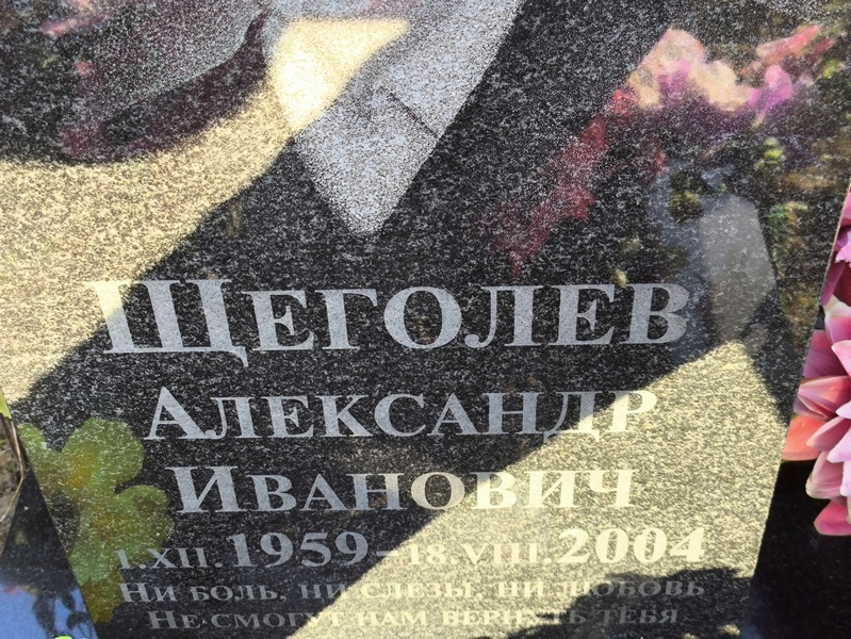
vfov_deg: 29.1
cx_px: 426
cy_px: 320
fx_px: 1230
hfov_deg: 38.2
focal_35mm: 50
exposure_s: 1/134
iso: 50
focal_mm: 4.71
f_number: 1.7
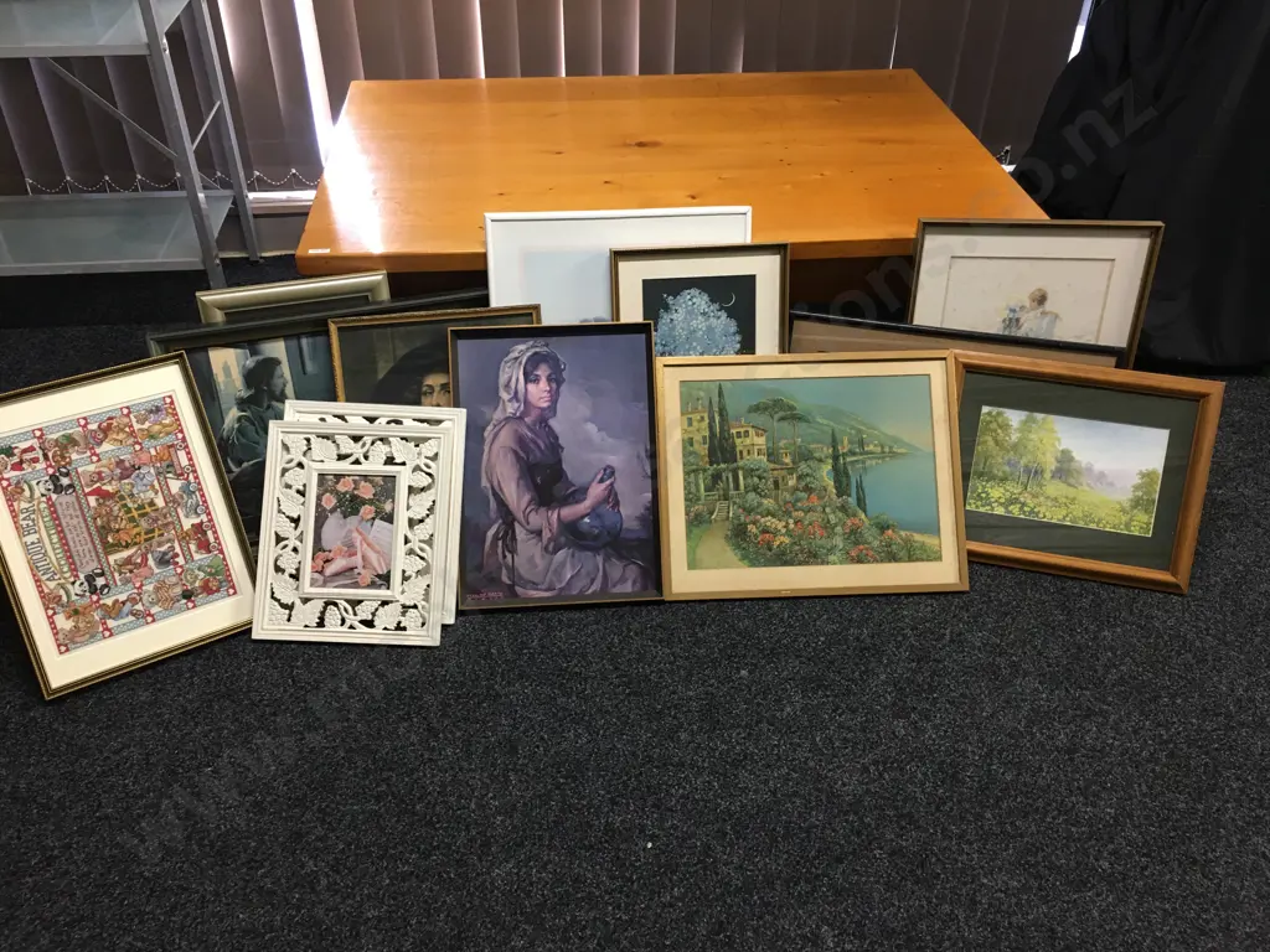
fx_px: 1064
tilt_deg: -35.0
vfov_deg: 48.2
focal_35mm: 29
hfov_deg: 61.7
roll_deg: -1.2
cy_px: 476
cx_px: 635
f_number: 2.2
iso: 64
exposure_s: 1/17
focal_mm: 4.15
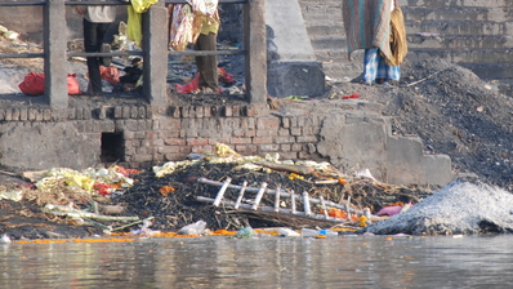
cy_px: 50
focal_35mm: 475
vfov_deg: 2.6
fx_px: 6462
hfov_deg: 4.5
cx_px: 315
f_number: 7.1
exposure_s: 1/100
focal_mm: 200
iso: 200
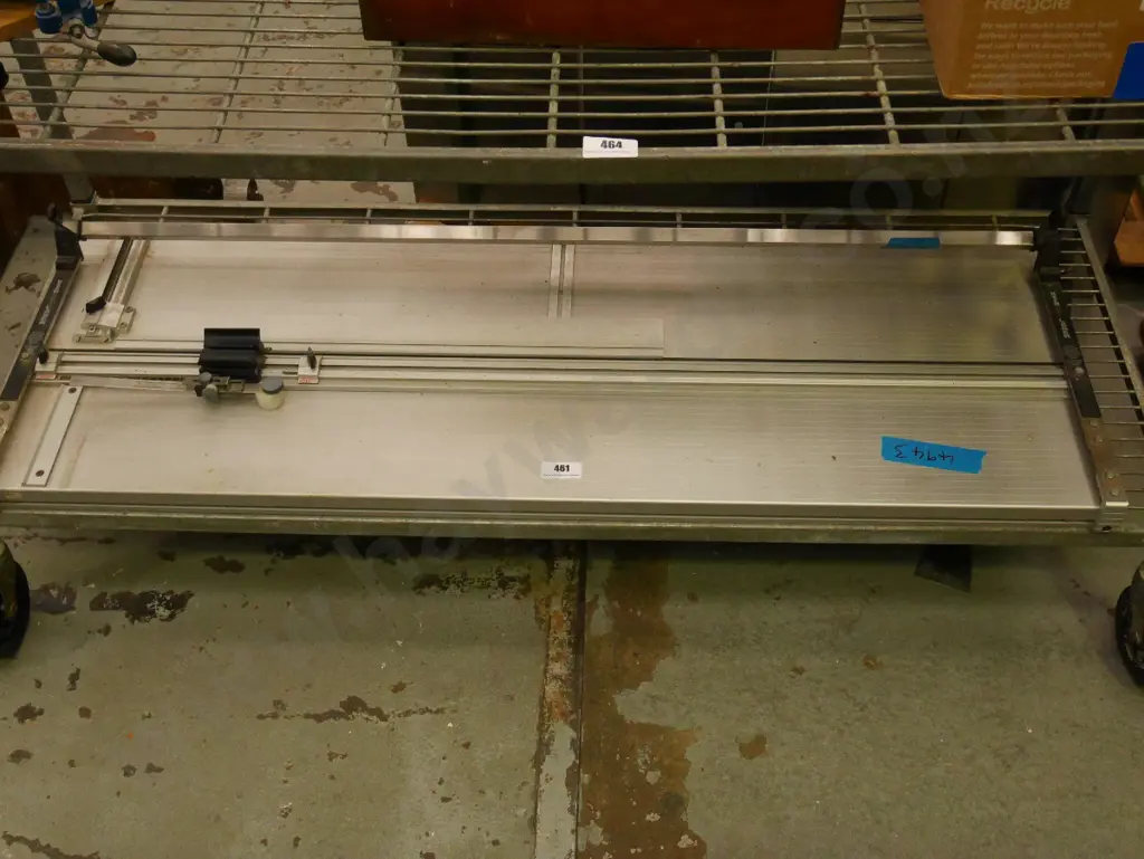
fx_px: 1323
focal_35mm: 40
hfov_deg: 46.8
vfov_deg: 36.0
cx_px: 572
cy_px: 430
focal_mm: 20
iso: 3200
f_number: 4.6
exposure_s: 1/320
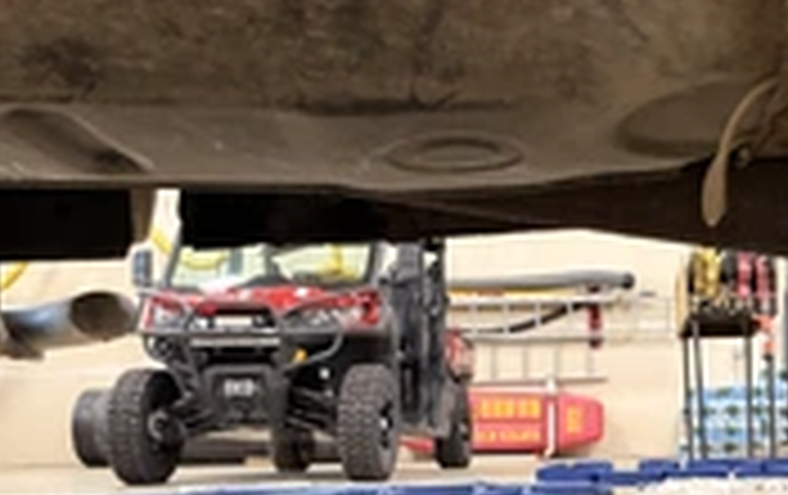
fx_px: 1248
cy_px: 378
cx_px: 576
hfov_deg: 34.4
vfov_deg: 22.2
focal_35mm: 58
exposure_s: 1/40
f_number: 1.78
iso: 640
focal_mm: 6.76
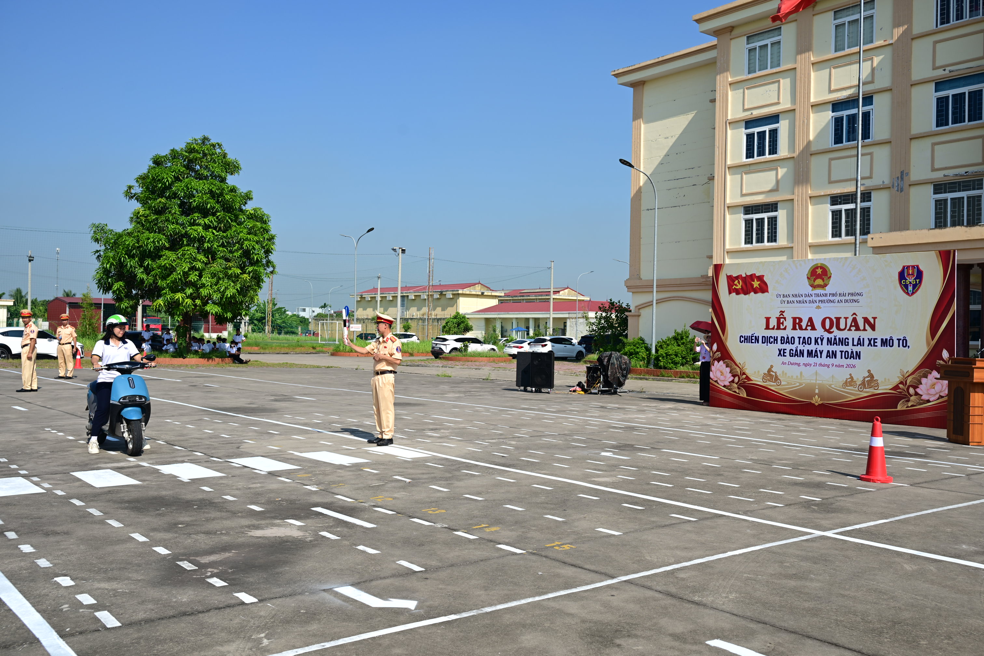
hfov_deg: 58.7
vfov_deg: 41.1
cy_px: 328
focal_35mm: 32
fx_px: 875
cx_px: 492
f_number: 6.3
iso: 50
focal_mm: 32
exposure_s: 1/250
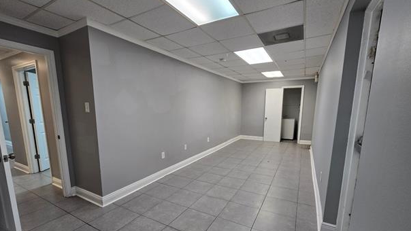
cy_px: 136
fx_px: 164
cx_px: 202
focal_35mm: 15
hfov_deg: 103.0
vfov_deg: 70.0
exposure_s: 1/60
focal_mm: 2.2
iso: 80
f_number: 2.2
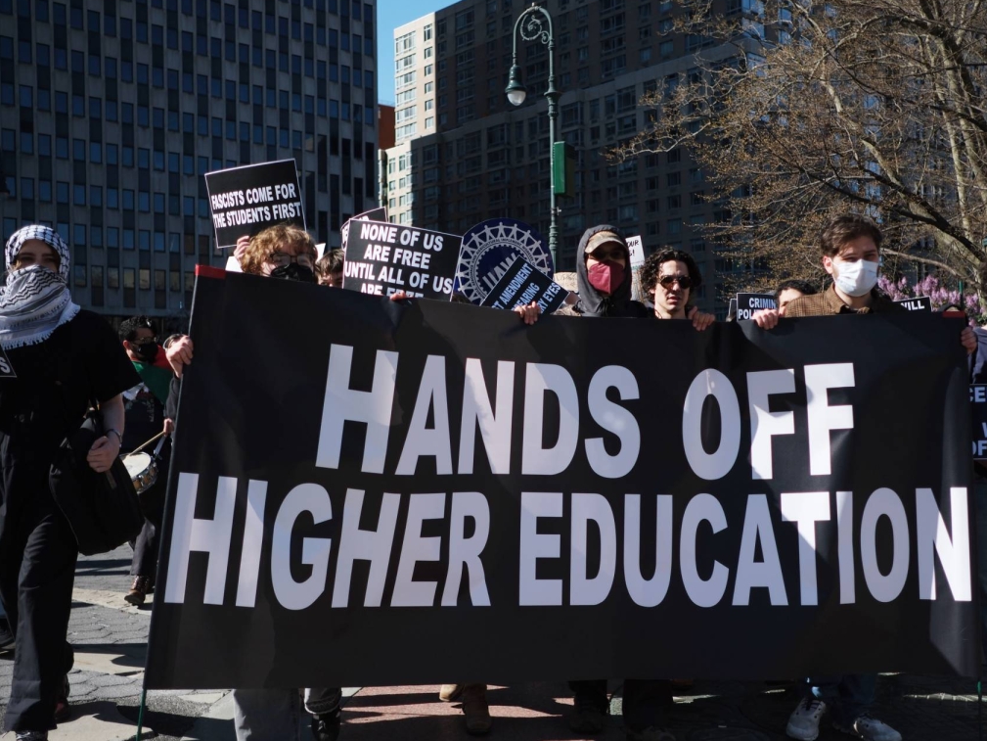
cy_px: 382
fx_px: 1141
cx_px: 556
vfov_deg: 36.0
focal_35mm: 40
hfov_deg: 46.7
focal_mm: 23
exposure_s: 1/4000
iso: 125
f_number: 2
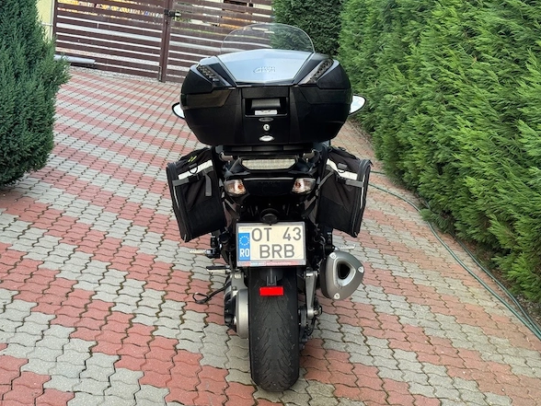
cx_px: 266
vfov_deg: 29.7
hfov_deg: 38.9
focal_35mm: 49
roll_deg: -8.2
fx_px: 766
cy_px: 200
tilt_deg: -13.2
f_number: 1.78
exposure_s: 1/121
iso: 80
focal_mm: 6.76
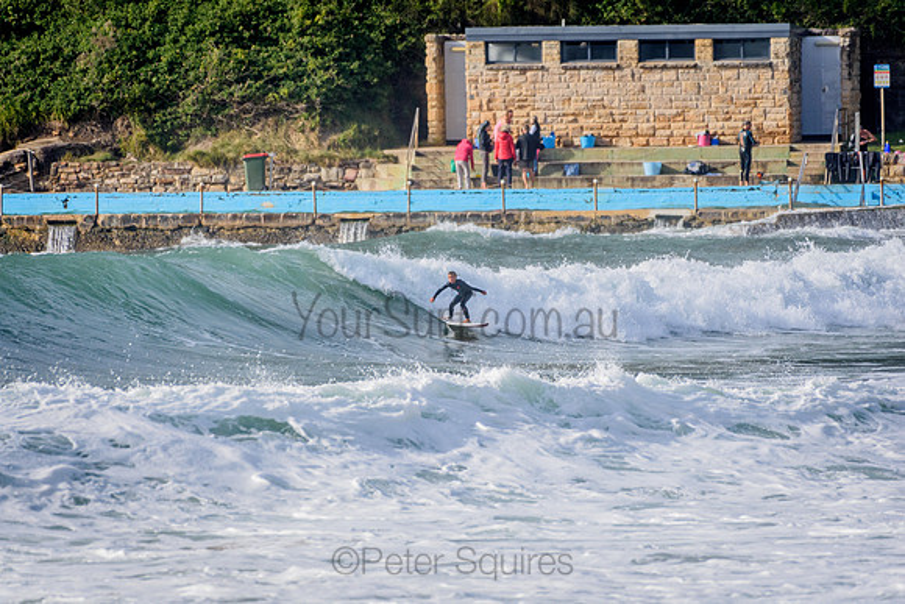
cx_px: 452
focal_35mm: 750
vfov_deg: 1.8
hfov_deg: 2.7
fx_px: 18858
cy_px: 302
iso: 320
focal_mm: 500
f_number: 5.6
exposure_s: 1/2000
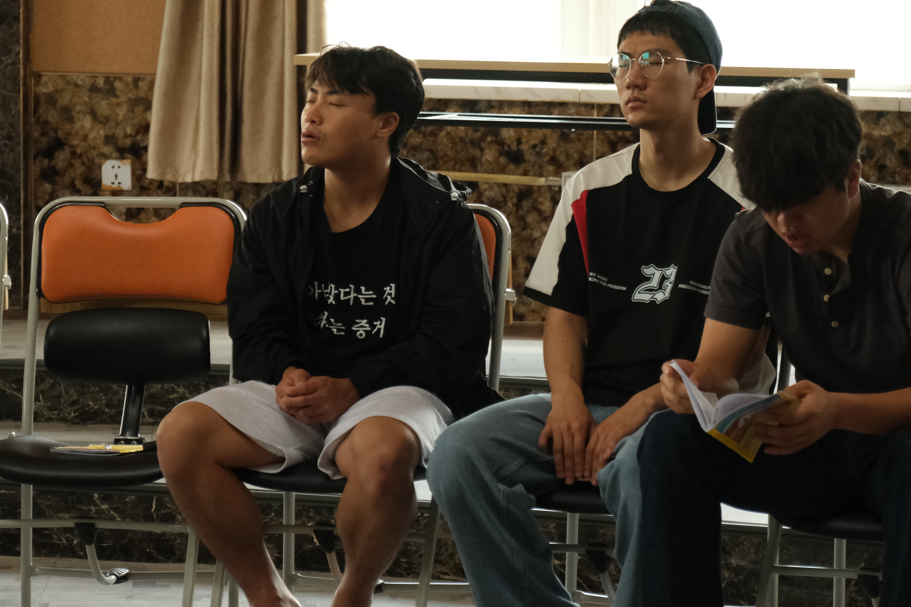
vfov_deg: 8.2
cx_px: 614
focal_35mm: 167
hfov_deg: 12.3
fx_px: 4226
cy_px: 218
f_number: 2.8
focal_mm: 70
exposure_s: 1/500
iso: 1600
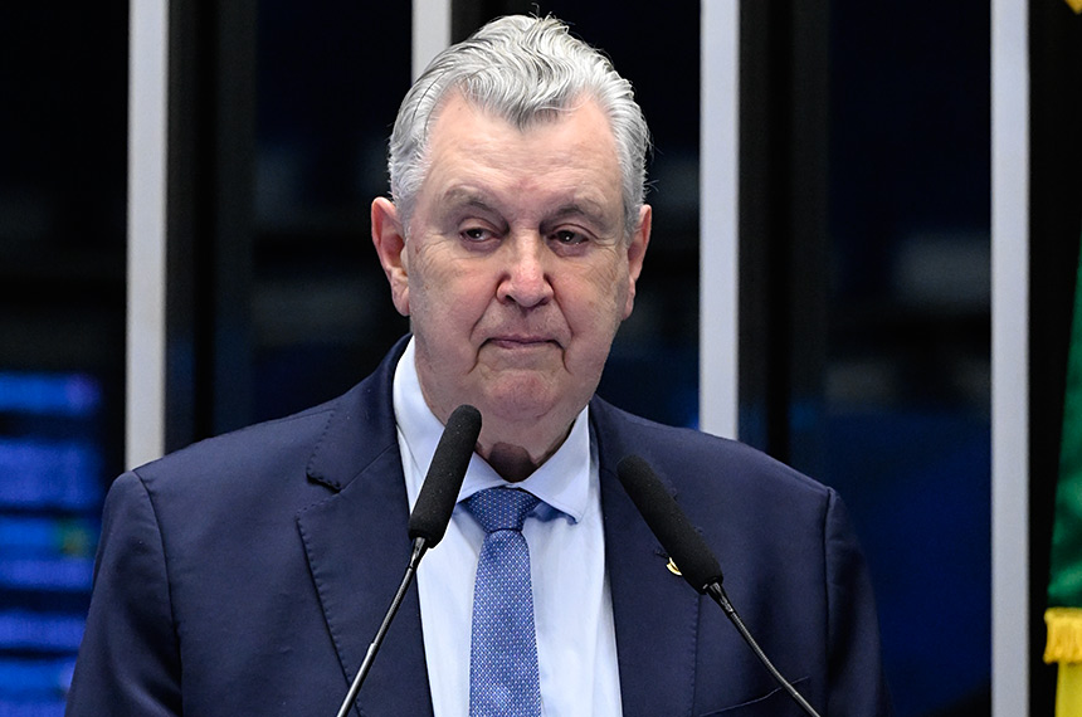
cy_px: 358
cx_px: 541
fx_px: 5850
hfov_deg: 10.6
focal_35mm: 195
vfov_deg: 7.0
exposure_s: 1/160
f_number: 4
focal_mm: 130
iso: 5000
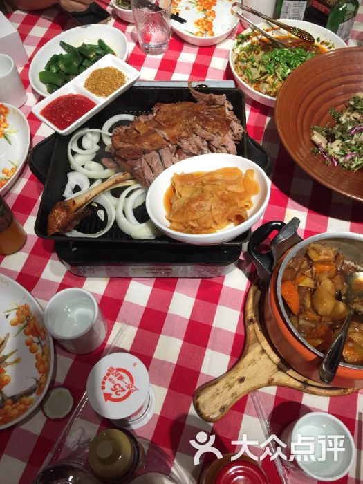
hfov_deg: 48.2
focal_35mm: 29
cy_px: 242
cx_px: 182
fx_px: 405
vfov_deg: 61.7
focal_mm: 4.15
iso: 40
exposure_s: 1/50
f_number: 2.2
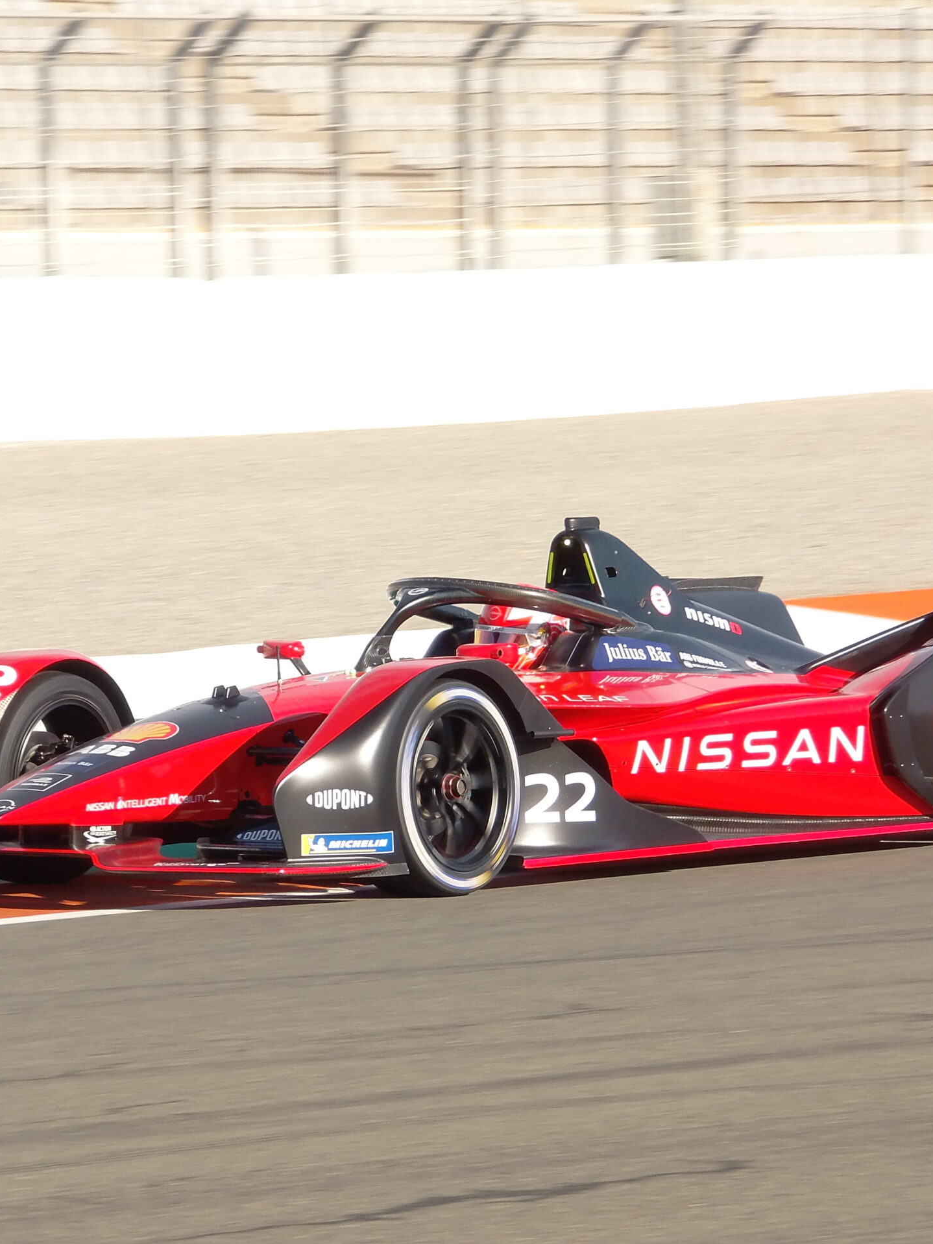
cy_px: 622
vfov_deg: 7.4
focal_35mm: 267
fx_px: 9597
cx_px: 370
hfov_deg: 5.6
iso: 100
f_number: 4.9
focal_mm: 35.4
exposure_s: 1/500
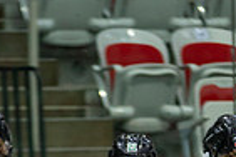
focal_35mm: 1072
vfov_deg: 1.3
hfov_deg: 1.9
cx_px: 208
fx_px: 7027
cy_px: 358
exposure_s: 1/640
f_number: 2.8
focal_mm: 200
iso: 2000
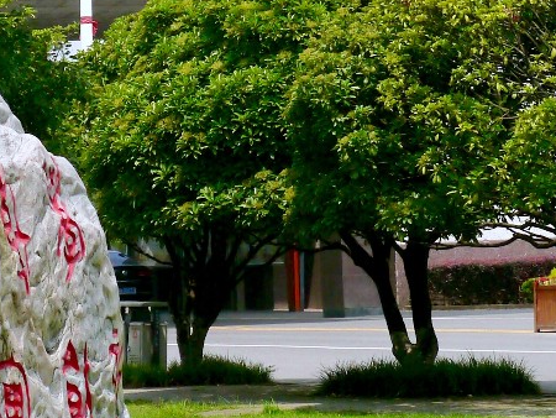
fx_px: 5143
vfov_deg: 4.6
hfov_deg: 6.2
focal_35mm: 320
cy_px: -189
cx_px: 236
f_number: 9
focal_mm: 45
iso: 160
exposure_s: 1/640
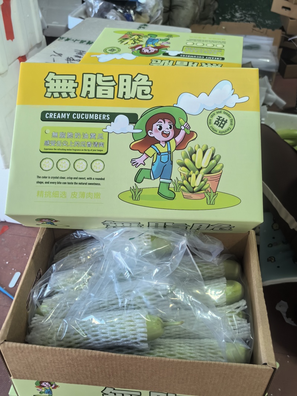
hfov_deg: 40.7
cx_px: 148
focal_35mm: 35
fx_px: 400
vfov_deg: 52.6
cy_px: 198
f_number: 2
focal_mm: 5.72
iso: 125
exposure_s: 1/100
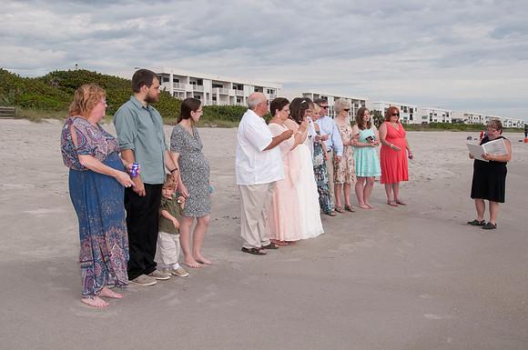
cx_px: 264
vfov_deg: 31.8
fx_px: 615
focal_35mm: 42
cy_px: 175
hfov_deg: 46.5
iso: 100
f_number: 9
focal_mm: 28
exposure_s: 1/250
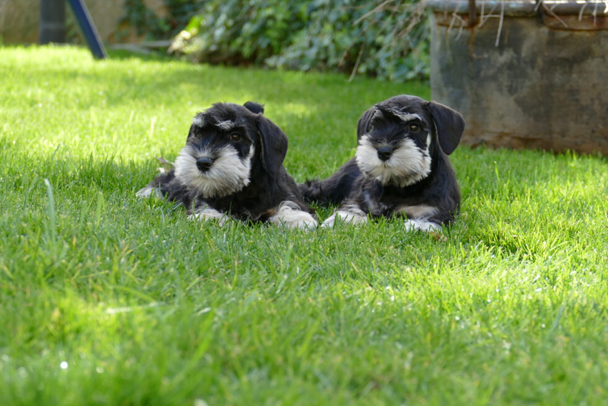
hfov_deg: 14.1
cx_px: 317
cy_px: 211
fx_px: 2466
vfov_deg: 9.4
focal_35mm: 146
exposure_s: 1/125
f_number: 3.9
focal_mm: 50.69
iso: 125
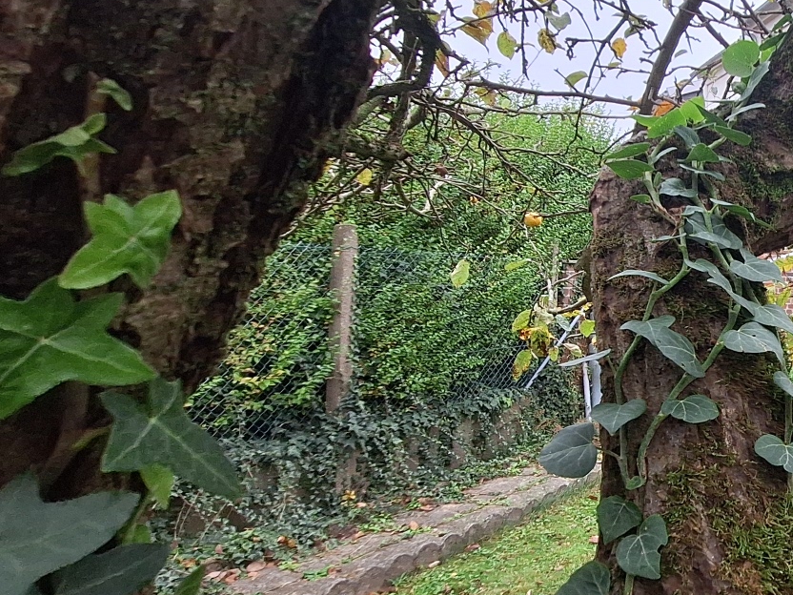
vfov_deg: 44.1
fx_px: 733
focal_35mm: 32
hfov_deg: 45.3
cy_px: 262
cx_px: 839
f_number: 2.2
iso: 40
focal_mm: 1.74
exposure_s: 1/173
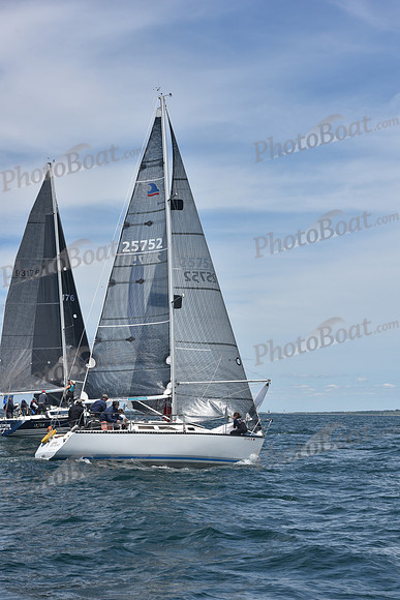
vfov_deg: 28.8
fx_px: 1166
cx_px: 200
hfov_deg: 19.5
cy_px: 300
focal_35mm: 70
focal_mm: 70
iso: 250
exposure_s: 1/800
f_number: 10
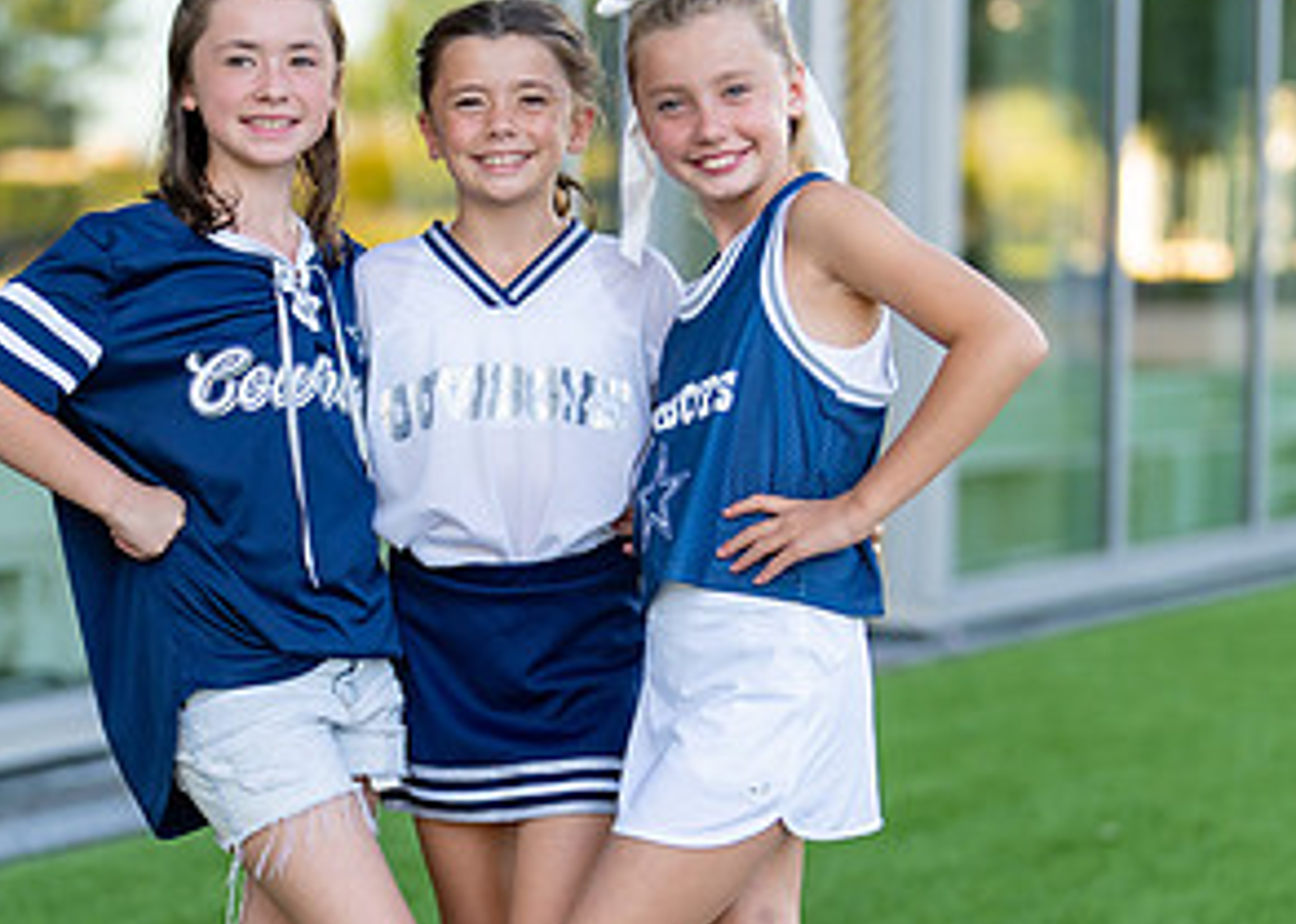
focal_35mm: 113
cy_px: 628
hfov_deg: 17.7
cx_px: 537
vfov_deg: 12.7
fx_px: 4157
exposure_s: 1/800
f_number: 1.2
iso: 100
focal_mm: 50
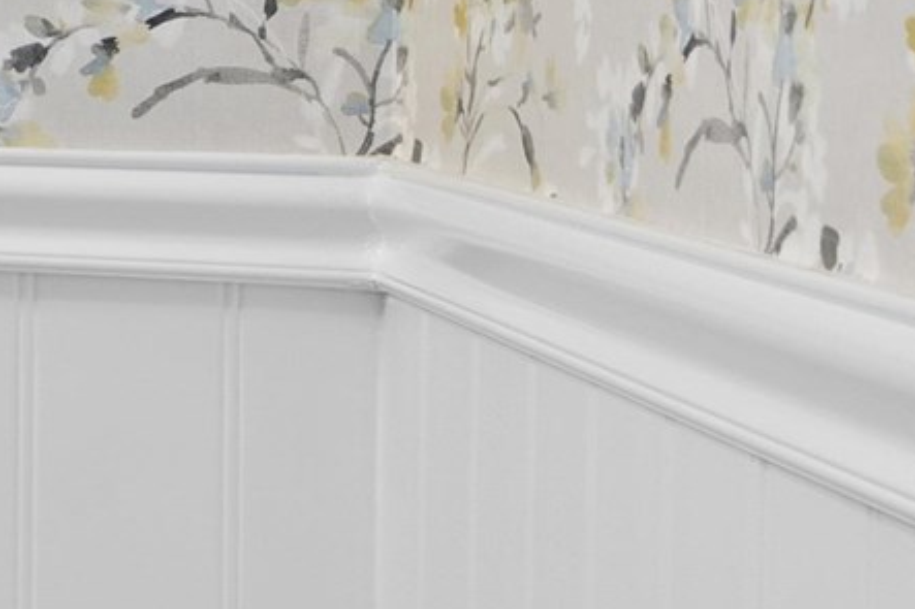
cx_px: -1913
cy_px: -51
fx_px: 2552
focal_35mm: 100
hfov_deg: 11.1
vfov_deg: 13.4
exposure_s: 1.3
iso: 250
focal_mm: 14.5
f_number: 7.1
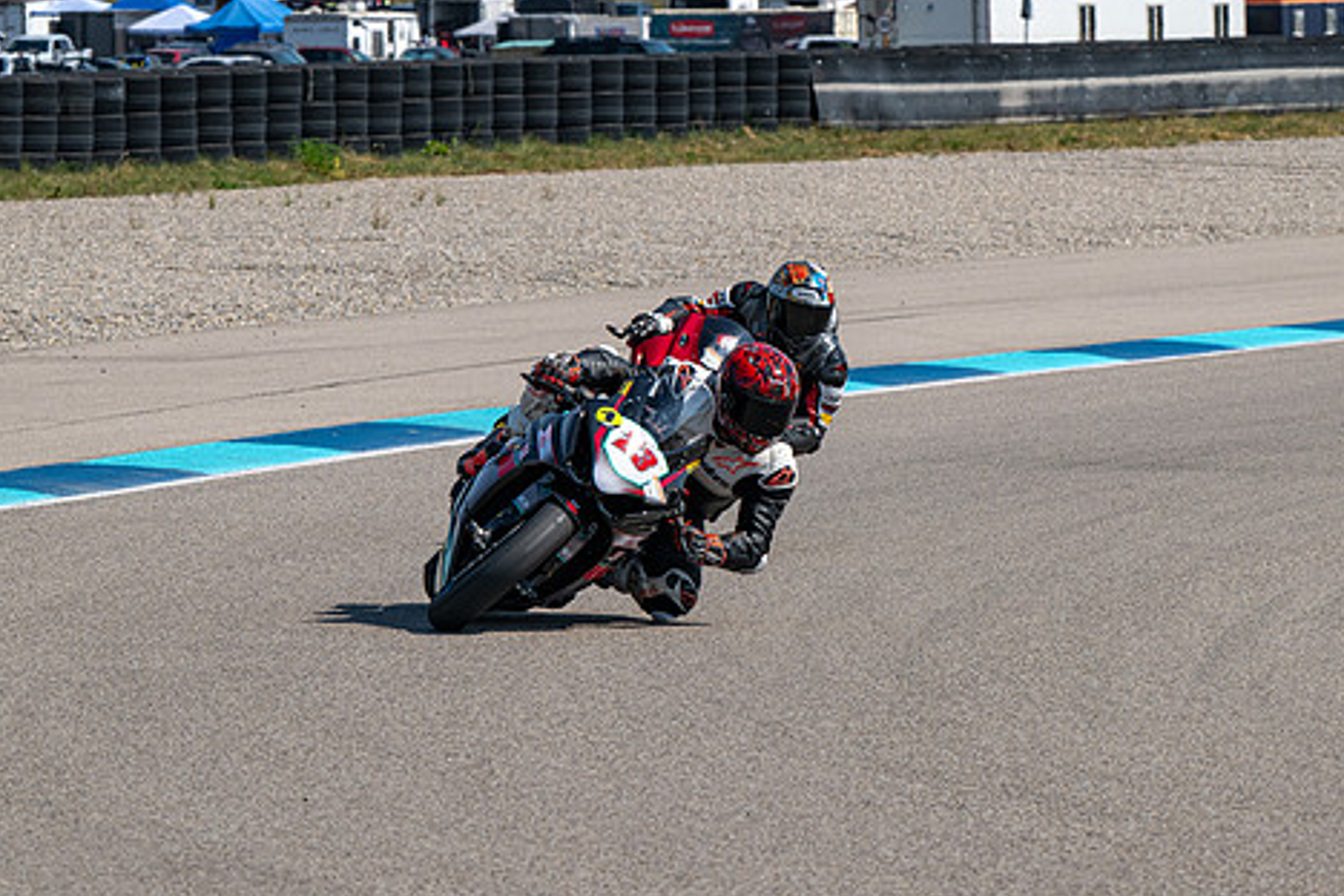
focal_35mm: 285
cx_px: 692
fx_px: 10639
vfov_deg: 4.8
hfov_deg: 7.2
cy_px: 470
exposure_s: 1/1250
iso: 450
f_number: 11
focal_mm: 230
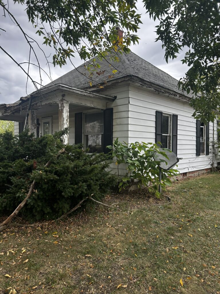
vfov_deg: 67.3
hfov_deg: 53.1
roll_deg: +0.4
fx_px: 220
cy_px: 147
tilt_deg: +0.9
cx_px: 110
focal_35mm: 26
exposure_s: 1/404
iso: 50
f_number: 1.5
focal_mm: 5.7
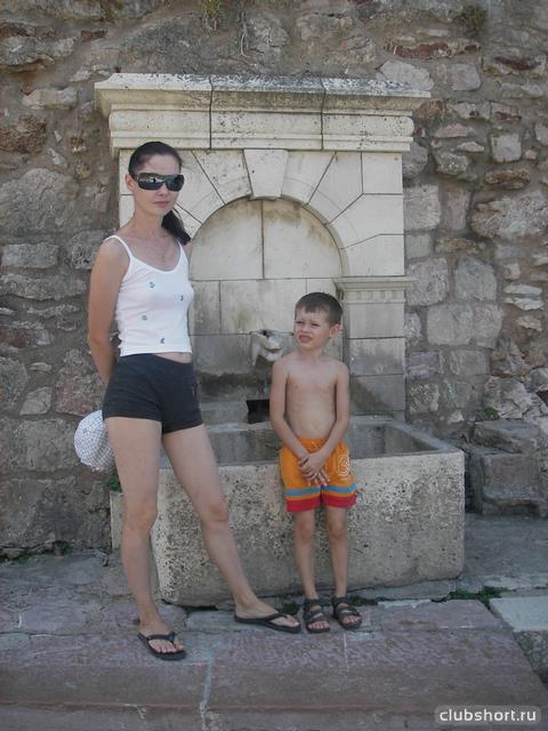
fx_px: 802
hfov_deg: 37.7
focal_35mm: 38
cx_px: 274
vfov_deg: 49.0
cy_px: 366
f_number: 3.3
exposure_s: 1/200
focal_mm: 6.3
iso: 50
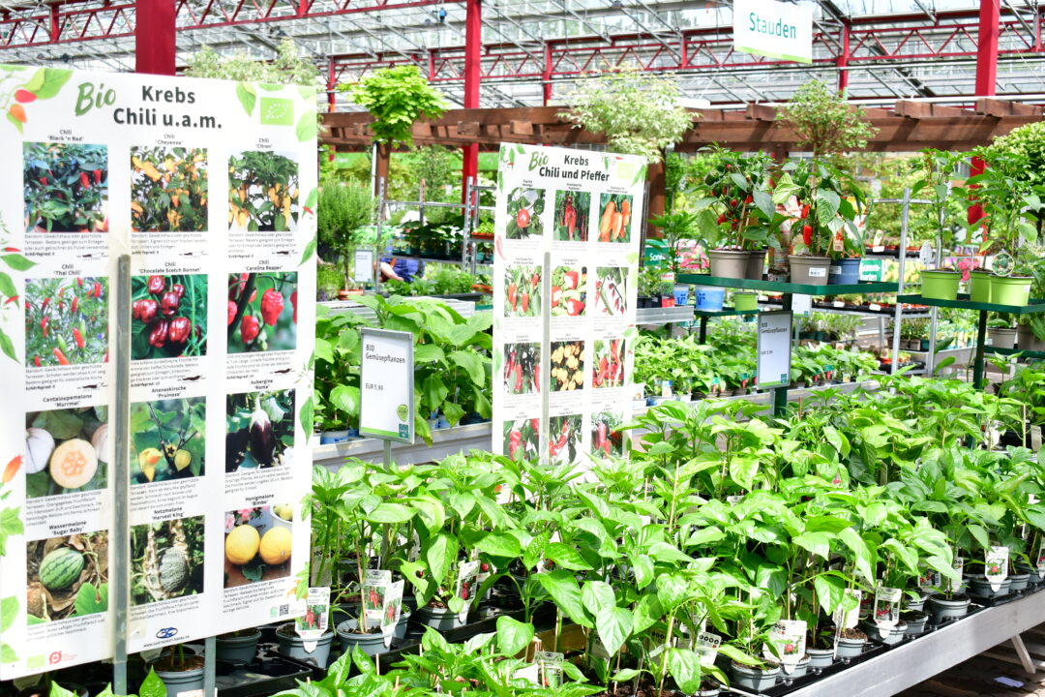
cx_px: 522
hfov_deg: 41.1
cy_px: 348
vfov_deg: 28.1
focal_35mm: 48
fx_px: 1393
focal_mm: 32
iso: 400
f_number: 5.6
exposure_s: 1/500
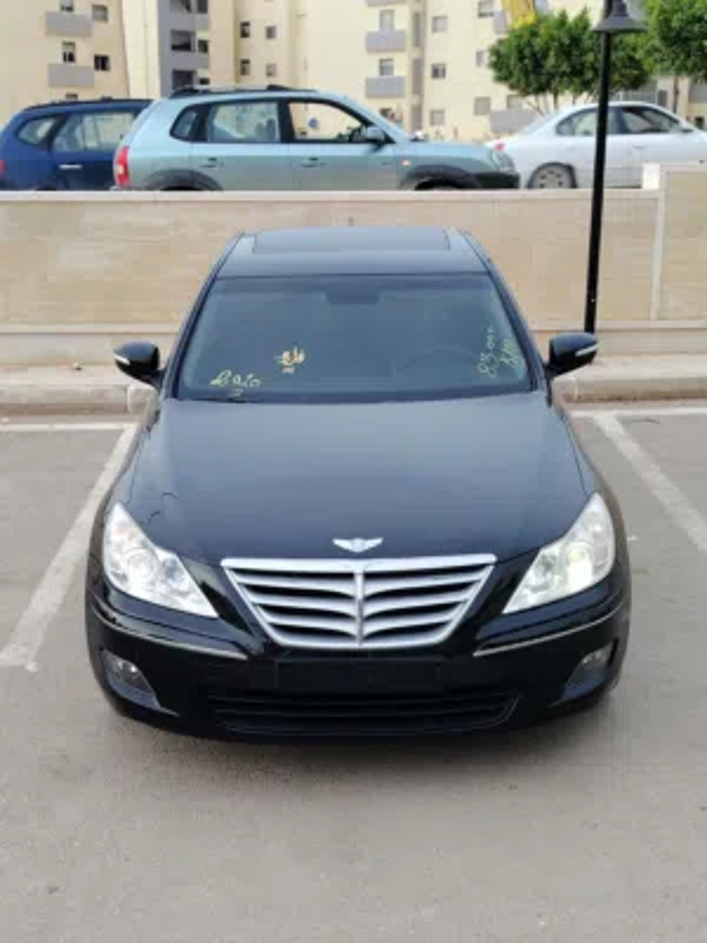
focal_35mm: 48
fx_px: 1307
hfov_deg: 30.3
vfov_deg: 39.7
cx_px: 354
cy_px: 472
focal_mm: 5.25
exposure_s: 1/141
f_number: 13
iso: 100
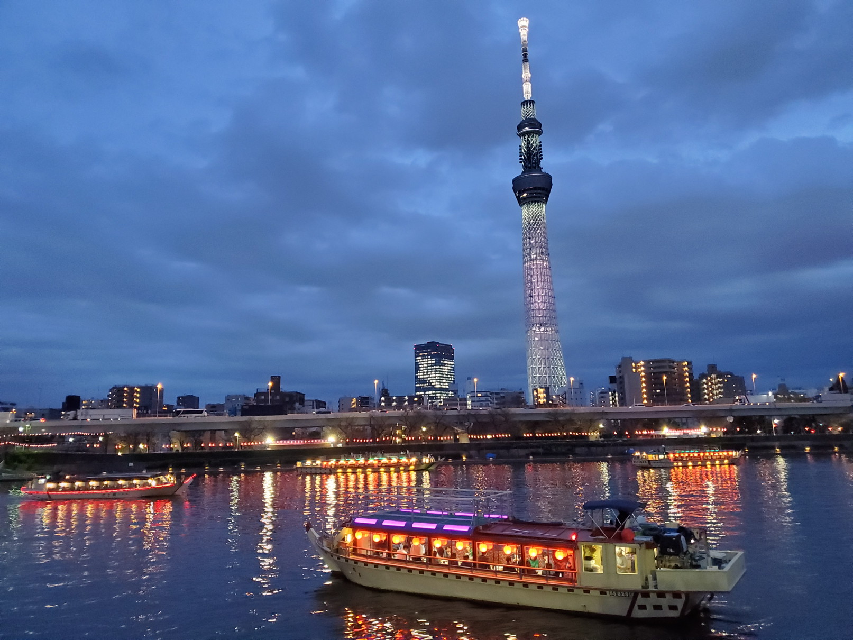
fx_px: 641
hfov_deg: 67.3
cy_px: 320
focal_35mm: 26
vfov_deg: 53.1
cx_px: 426
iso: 800
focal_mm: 4.3
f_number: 1.5
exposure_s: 1/50
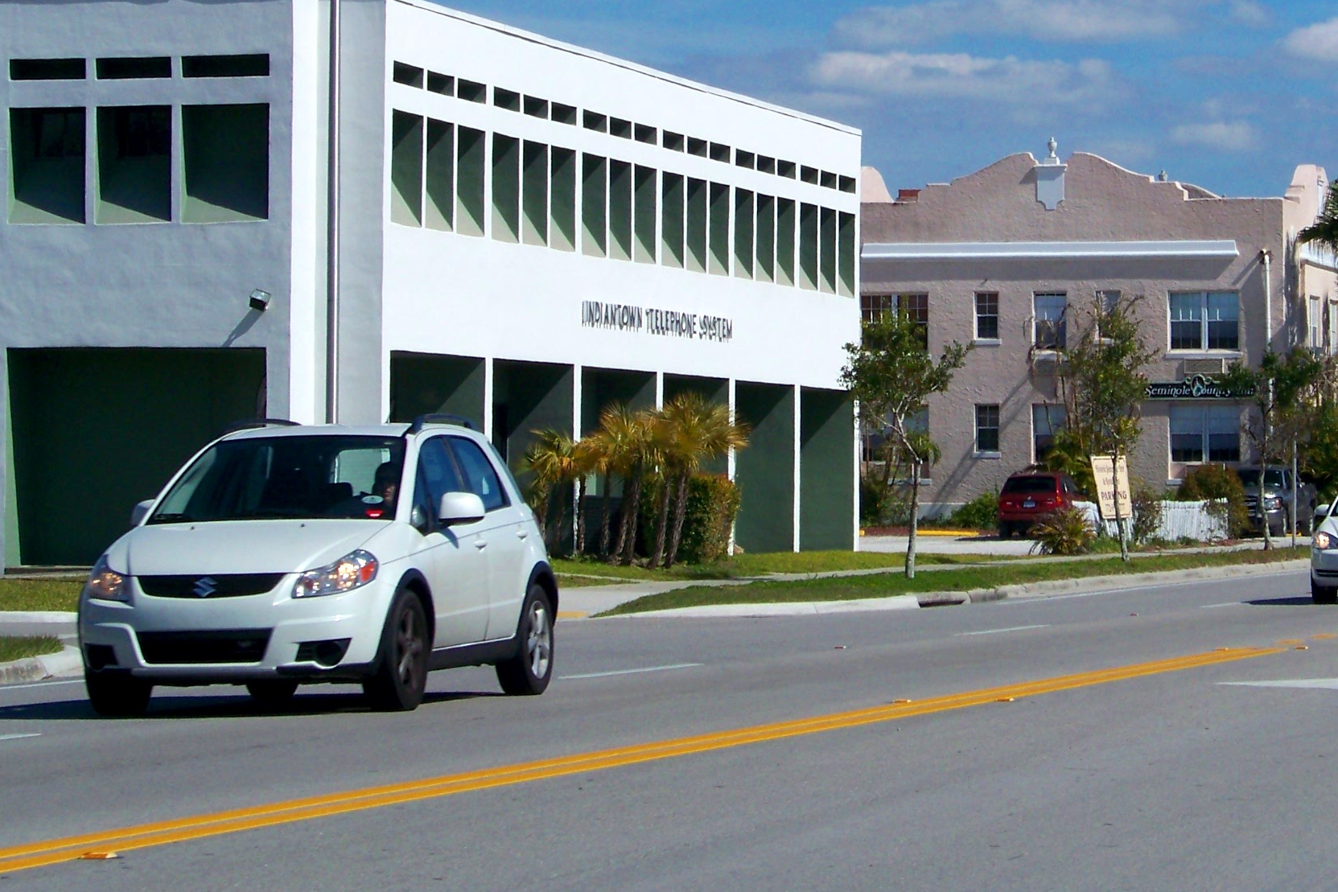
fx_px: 5241
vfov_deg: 9.7
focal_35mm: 141
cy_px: 175
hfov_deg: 14.5
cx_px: 884
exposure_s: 1/800
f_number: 4.5
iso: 64
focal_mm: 14.6
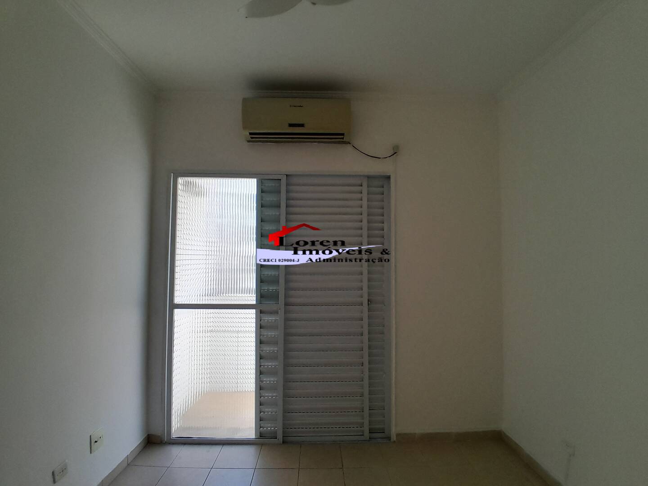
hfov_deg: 91.0
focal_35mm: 17
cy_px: 243
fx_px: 318
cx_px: 324
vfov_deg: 74.7
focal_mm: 1.46
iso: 40
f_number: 2.2
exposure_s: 1/126
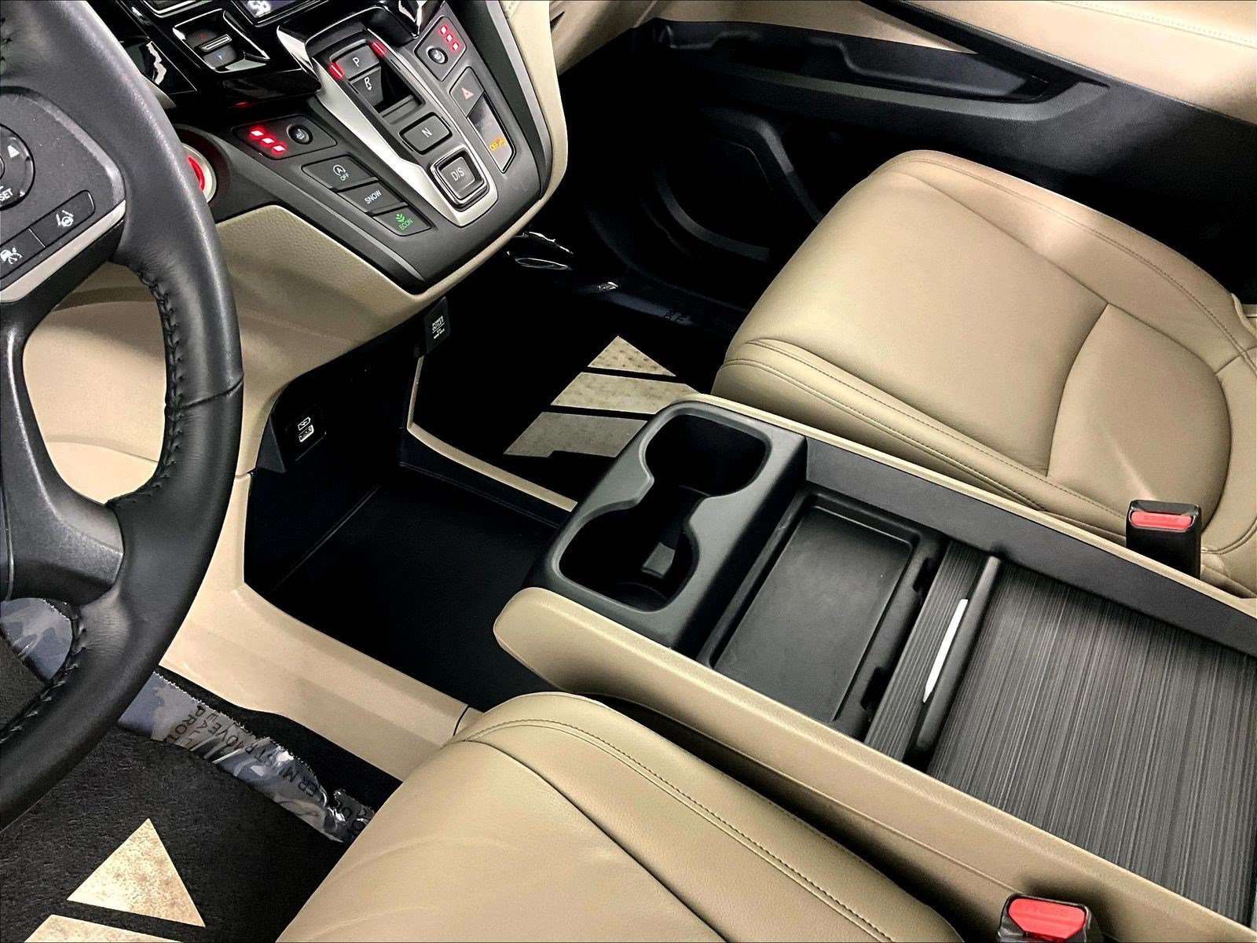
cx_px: 628
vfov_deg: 48.2
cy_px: 472
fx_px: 1053
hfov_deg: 61.7
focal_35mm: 29
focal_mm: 3
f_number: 1.8
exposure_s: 1/40
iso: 320
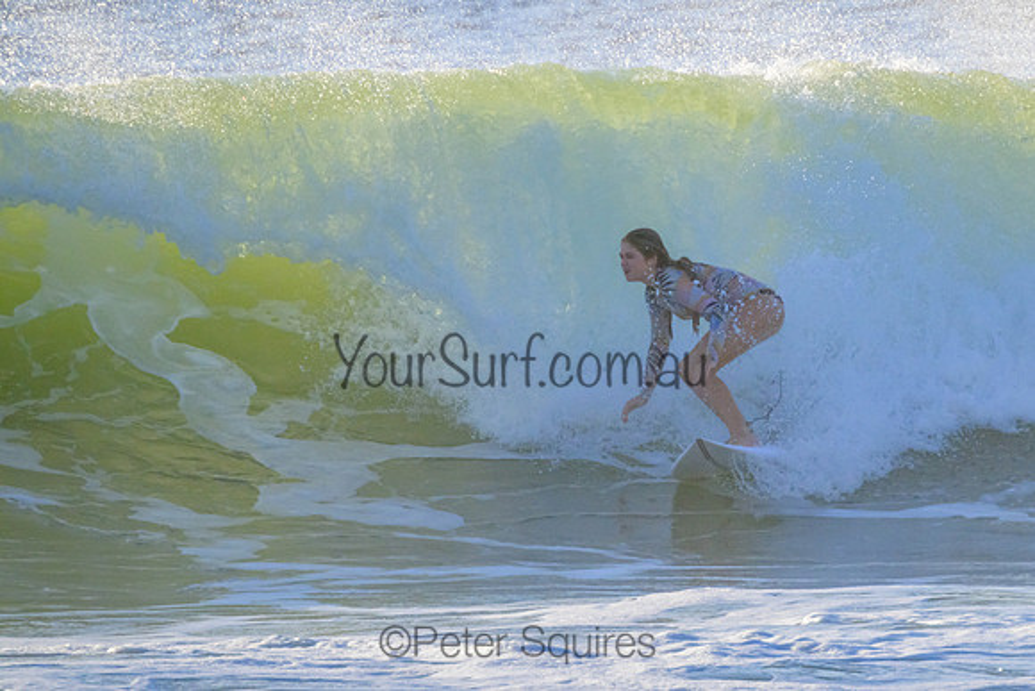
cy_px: 293
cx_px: 710
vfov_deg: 1.3
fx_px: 31574
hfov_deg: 1.9
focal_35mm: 1098
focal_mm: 800
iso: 1400
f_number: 11
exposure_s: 1/2000
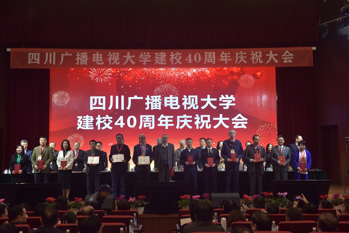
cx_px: 174
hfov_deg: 43.6
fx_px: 436
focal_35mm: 45
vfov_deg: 29.9
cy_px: 116
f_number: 3.5
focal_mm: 45
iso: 1000
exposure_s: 1/200
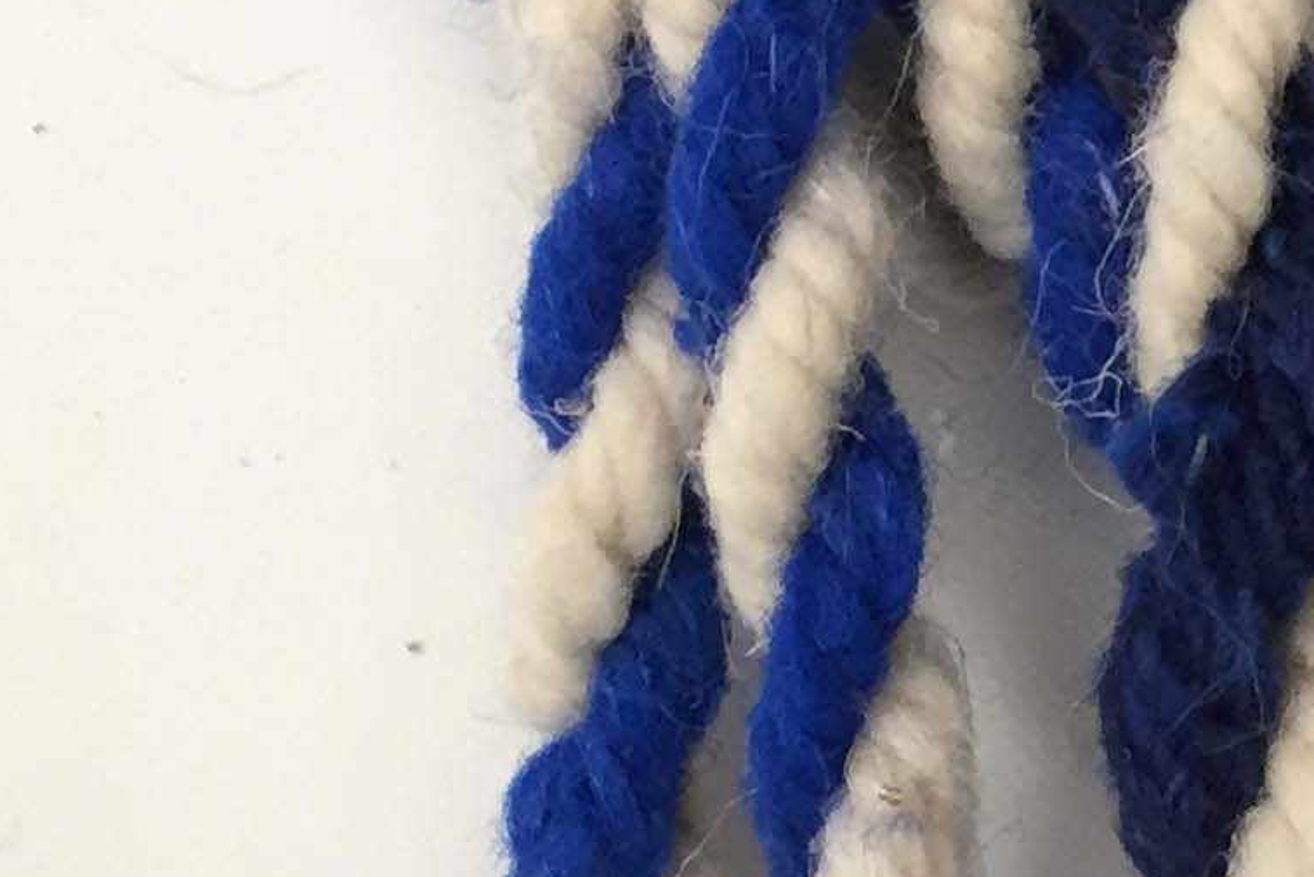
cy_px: -992
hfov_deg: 15.1
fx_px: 4746
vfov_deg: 9.7
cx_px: 1675
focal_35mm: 130
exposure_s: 1/33
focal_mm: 4.15
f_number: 2.2
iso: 125
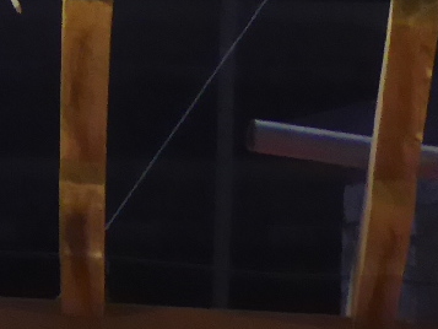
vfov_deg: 4.0
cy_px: 1126
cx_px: 805
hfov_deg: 5.5
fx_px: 4443
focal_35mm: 351
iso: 400
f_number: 4
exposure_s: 1/20
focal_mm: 8.4
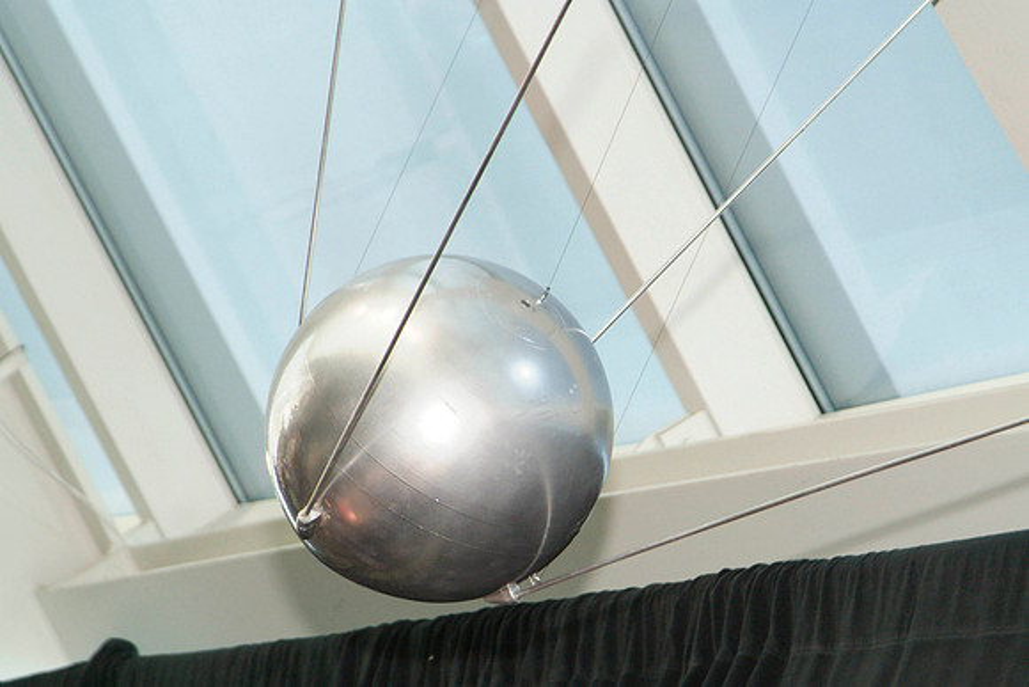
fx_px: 4517
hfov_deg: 13.0
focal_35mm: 158
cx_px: 514
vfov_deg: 8.7
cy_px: 344
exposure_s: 1/90
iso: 1600
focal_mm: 105
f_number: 9.5
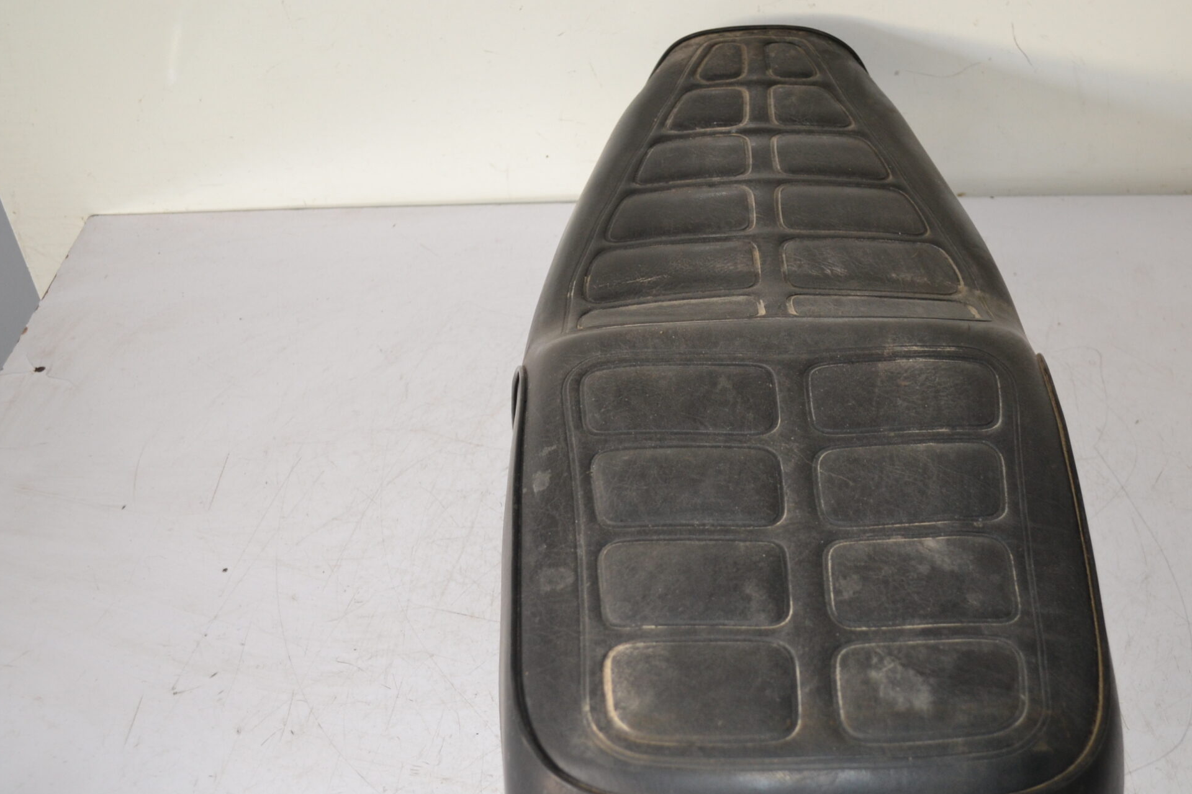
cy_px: 454
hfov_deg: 48.4
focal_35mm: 40
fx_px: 1324
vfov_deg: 33.3
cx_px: 659
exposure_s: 1/60
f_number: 3.8
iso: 500
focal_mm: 20
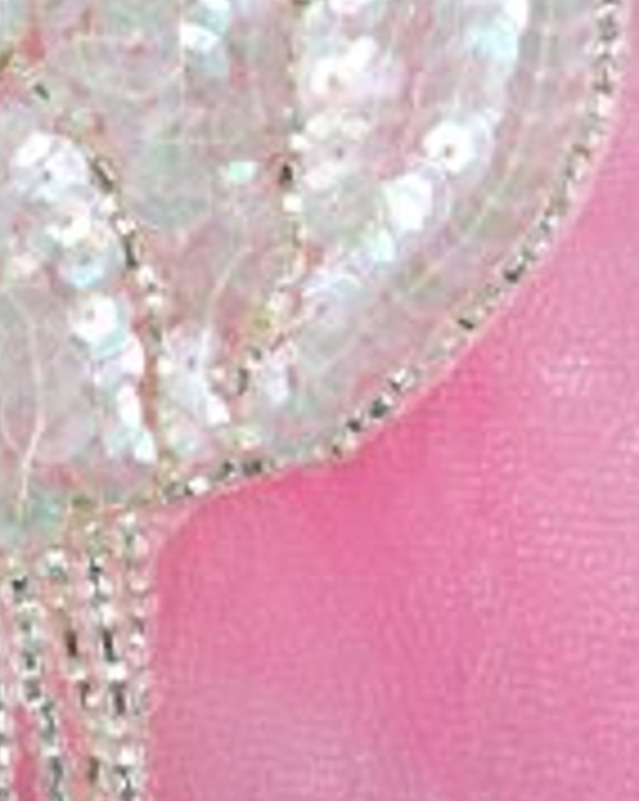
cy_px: 189
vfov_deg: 25.4
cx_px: -7
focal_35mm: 74
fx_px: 1752
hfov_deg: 20.0
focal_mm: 4.9
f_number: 3.5
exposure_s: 1/350
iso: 80
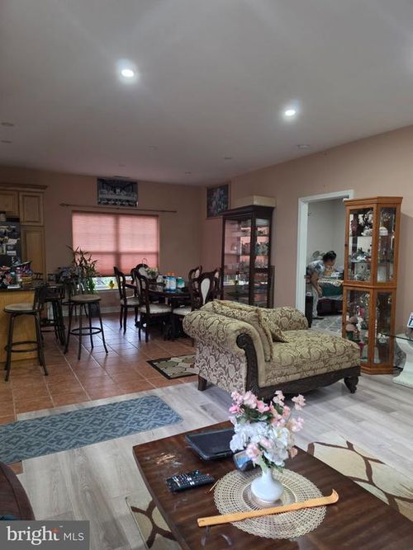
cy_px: 275
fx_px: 366
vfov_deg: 73.9
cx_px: 206
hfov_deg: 58.9
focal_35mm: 23
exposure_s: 1/120
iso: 320
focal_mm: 6.5
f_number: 1.4
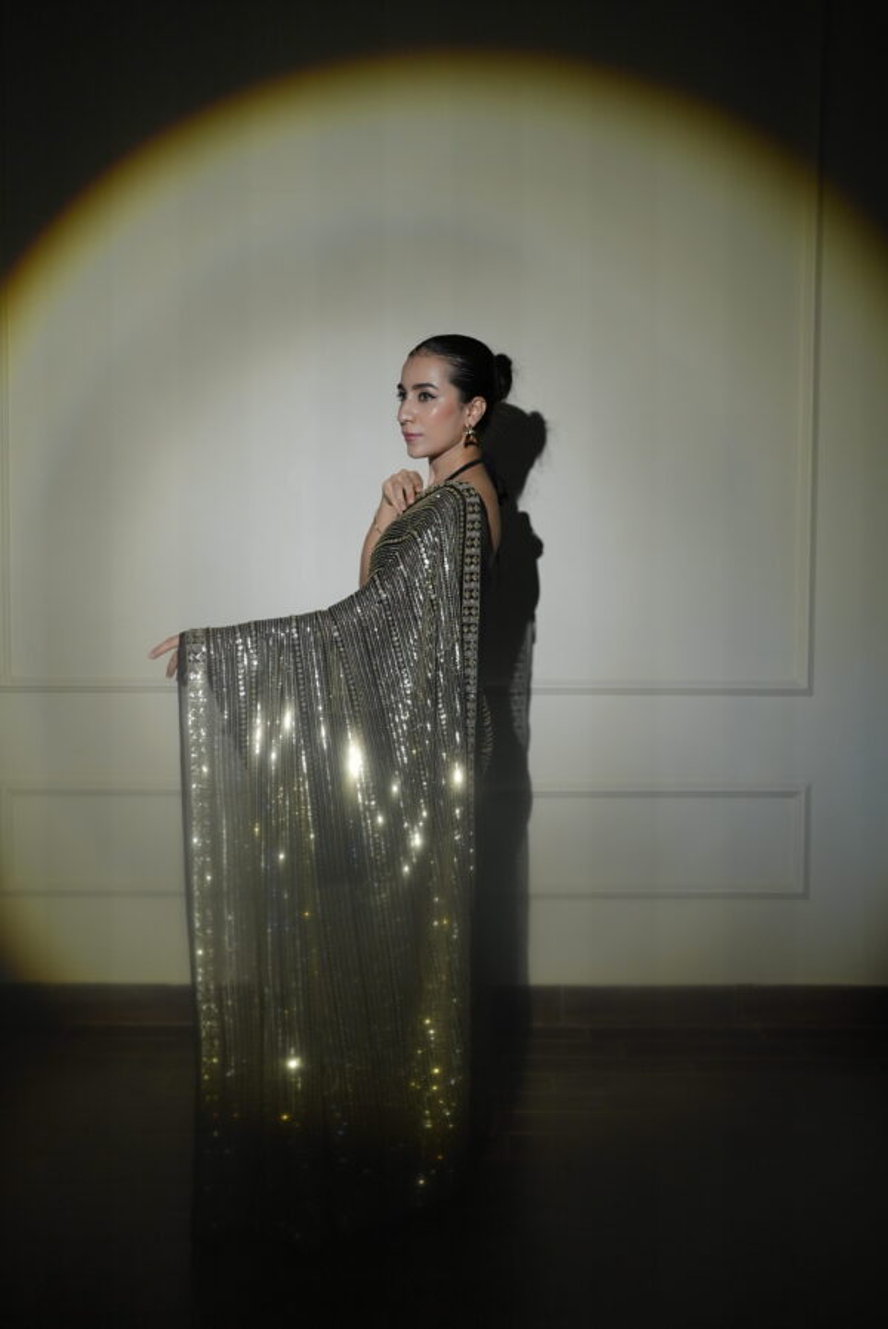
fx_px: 1293
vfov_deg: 54.4
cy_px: 664
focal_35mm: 35
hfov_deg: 37.9
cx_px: 444
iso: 800
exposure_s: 1/100
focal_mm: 35
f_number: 1.4
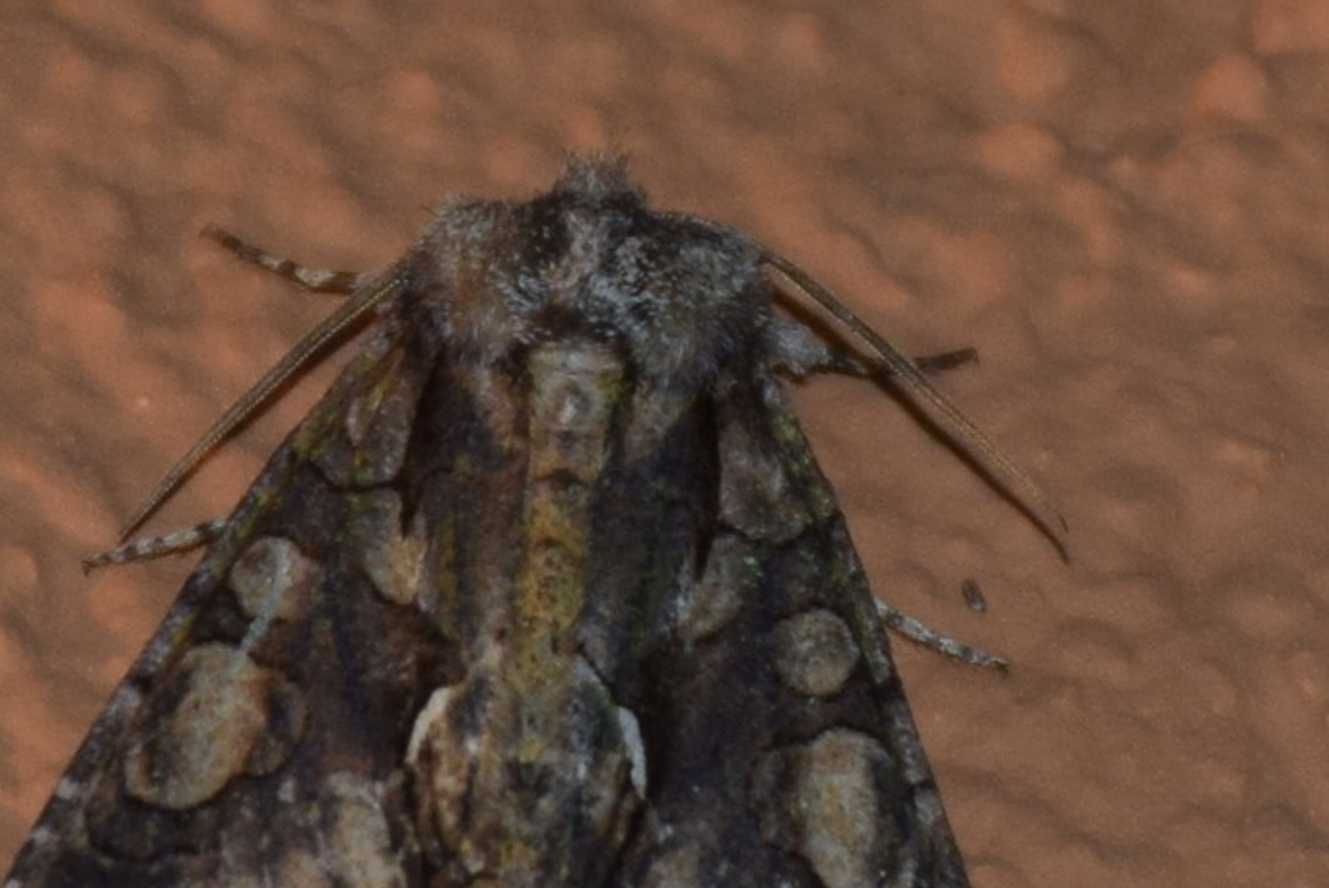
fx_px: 10860
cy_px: 608
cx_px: 580
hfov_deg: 7.0
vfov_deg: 4.7
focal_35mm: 294
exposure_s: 1/60
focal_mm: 140
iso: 320
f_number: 5.6
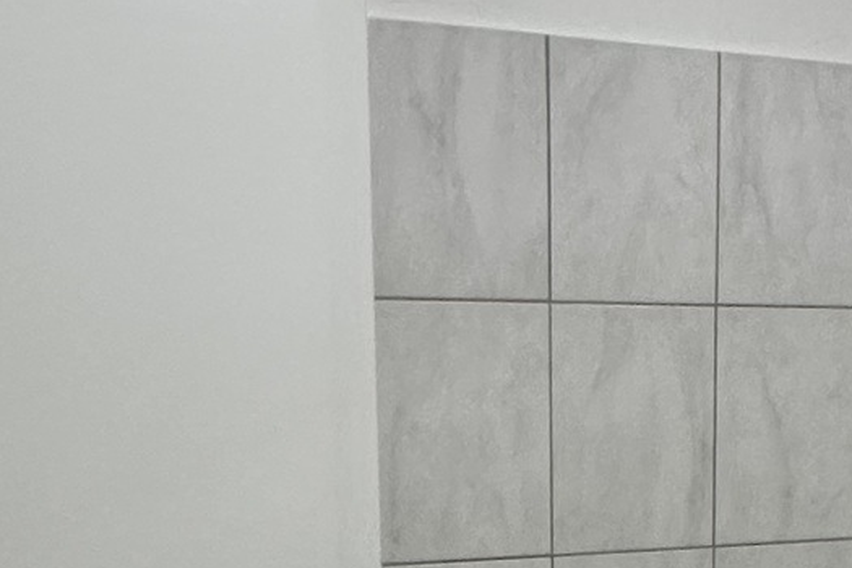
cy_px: 682
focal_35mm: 71
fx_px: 1680
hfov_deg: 28.1
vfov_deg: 18.2
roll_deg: +0.1
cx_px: 636
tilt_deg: -10.9
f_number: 2.2
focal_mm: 2.22
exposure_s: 1/50
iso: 160
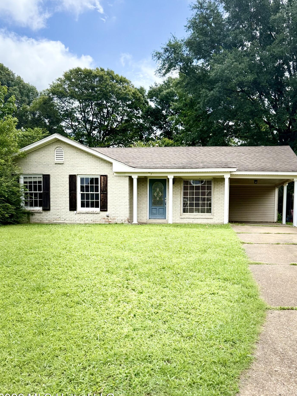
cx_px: 148
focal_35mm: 26
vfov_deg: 67.3
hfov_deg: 53.1
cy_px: 203
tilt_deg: +0.7
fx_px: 297
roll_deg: +1.0
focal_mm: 6.76
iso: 125
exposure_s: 1/4673
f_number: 1.78
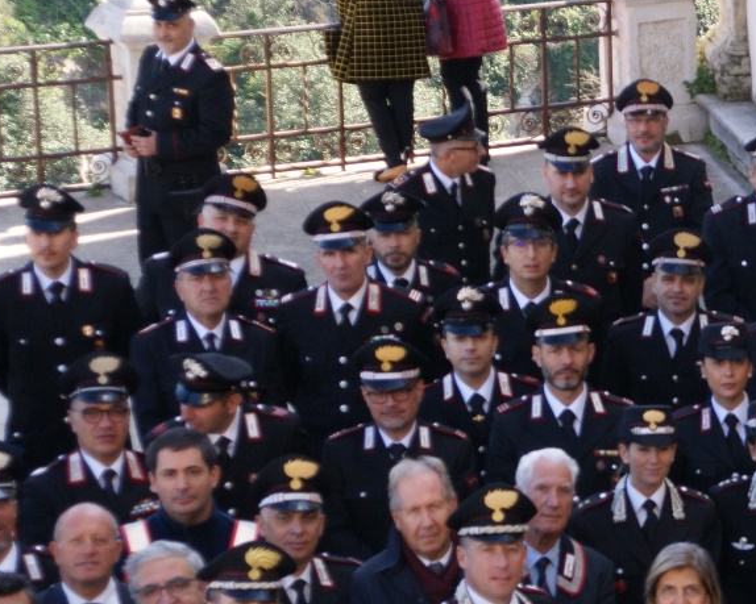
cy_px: 443
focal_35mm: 187
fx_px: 4192
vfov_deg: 8.2
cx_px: 933
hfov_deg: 10.1
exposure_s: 1/125
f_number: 5
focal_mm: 45
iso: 100
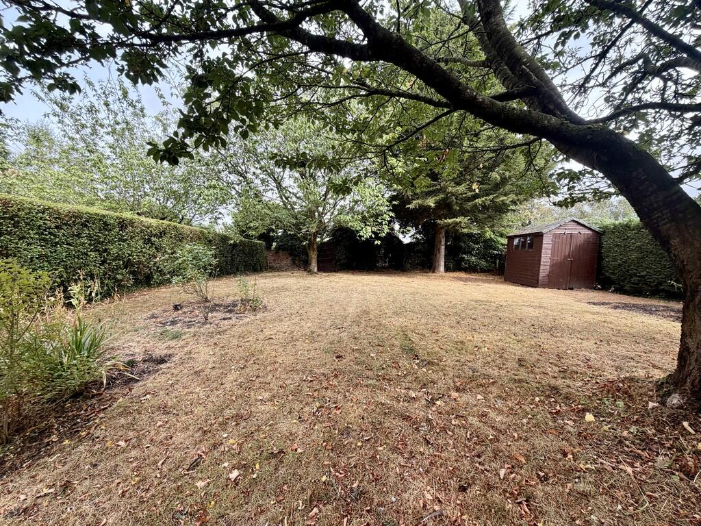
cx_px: 350
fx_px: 284
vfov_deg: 85.7
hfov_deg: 102.1
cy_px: 263
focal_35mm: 14
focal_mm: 2.22
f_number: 2.2
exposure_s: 1/206
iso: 40
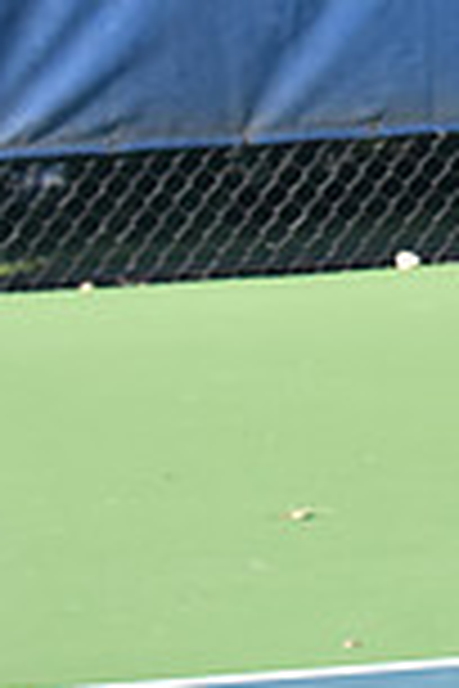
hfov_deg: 3.0
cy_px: -65
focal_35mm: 454
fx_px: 8682
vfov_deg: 4.5
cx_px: 1296
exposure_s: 1/1250
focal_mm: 80
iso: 800
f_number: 6.3
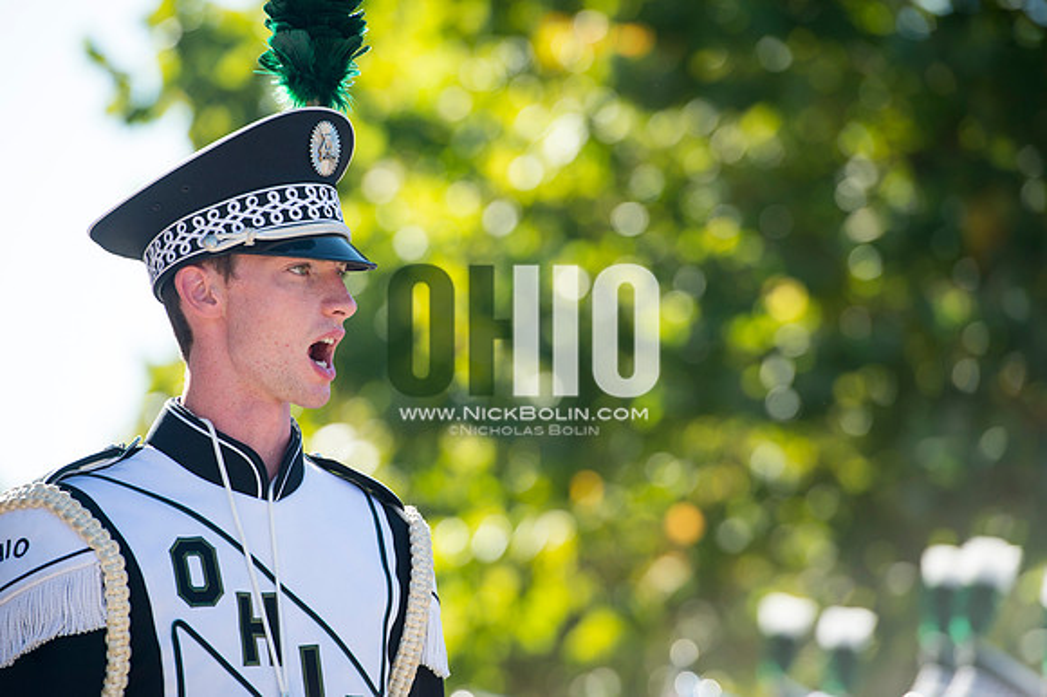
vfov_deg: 6.9
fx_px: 5813
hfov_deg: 10.3
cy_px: 348
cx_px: 524
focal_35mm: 200
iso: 200
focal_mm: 200
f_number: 4.5
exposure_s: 1/1000
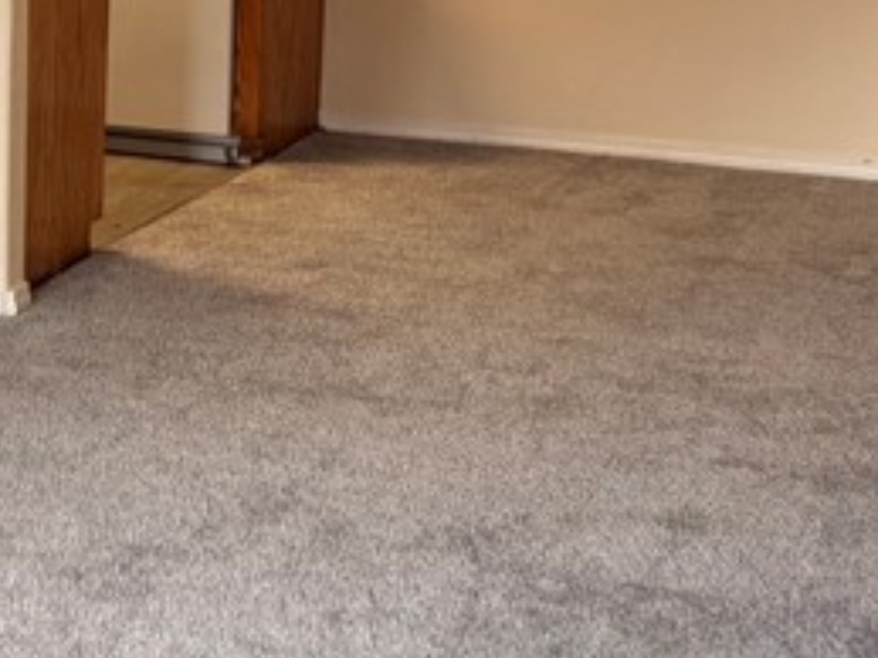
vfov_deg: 15.5
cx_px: -217
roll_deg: +0.1
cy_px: 136
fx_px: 2408
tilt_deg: -12.5
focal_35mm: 95
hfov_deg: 19.3
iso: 125
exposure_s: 1/60
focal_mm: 6.76
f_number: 1.78
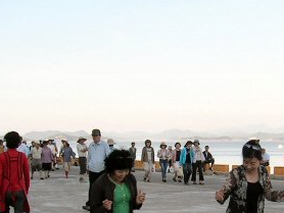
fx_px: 723
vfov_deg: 16.5
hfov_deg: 22.1
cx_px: 198
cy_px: 207
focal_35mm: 88
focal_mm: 5.4
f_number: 4.8
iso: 50
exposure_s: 1/209
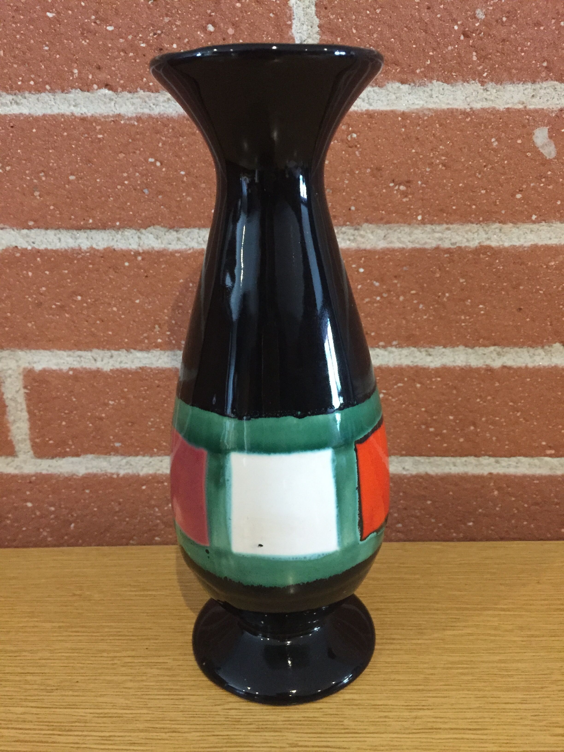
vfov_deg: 61.7
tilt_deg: -18.0
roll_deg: +0.7
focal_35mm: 29
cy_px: 376
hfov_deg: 48.2
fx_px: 630
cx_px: 282
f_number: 2.2
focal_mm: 4.15
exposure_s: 1/17
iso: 400
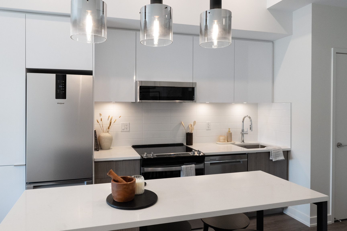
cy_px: 116
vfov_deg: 53.1
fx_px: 231
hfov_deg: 73.7
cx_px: 174
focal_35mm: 24
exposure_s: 1/125
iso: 1250
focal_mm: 24
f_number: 8
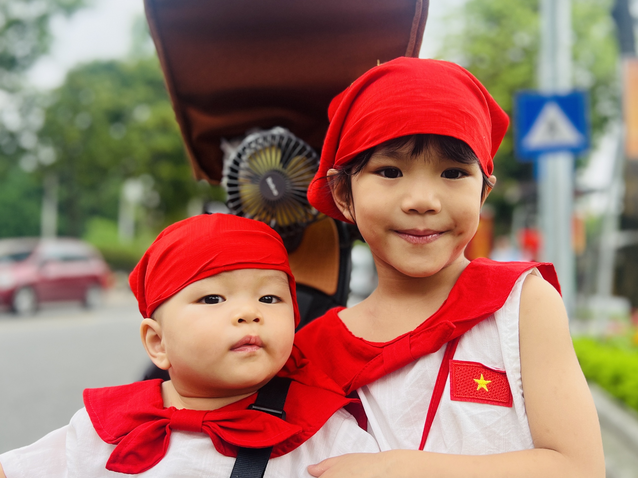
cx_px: 367
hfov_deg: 55.1
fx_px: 608
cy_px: 250
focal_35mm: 33
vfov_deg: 42.9
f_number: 1.5
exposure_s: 1/337
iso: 50
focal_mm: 5.7
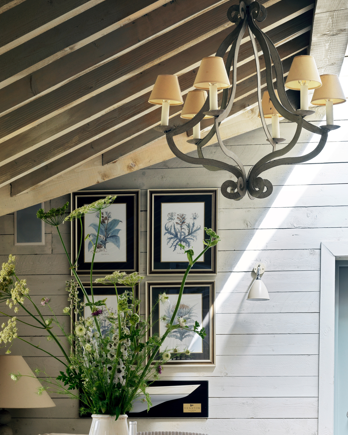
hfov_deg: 15.2
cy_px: 434
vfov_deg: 18.5
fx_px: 1300
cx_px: 76
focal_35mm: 101
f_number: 22
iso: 100
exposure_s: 1
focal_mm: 65
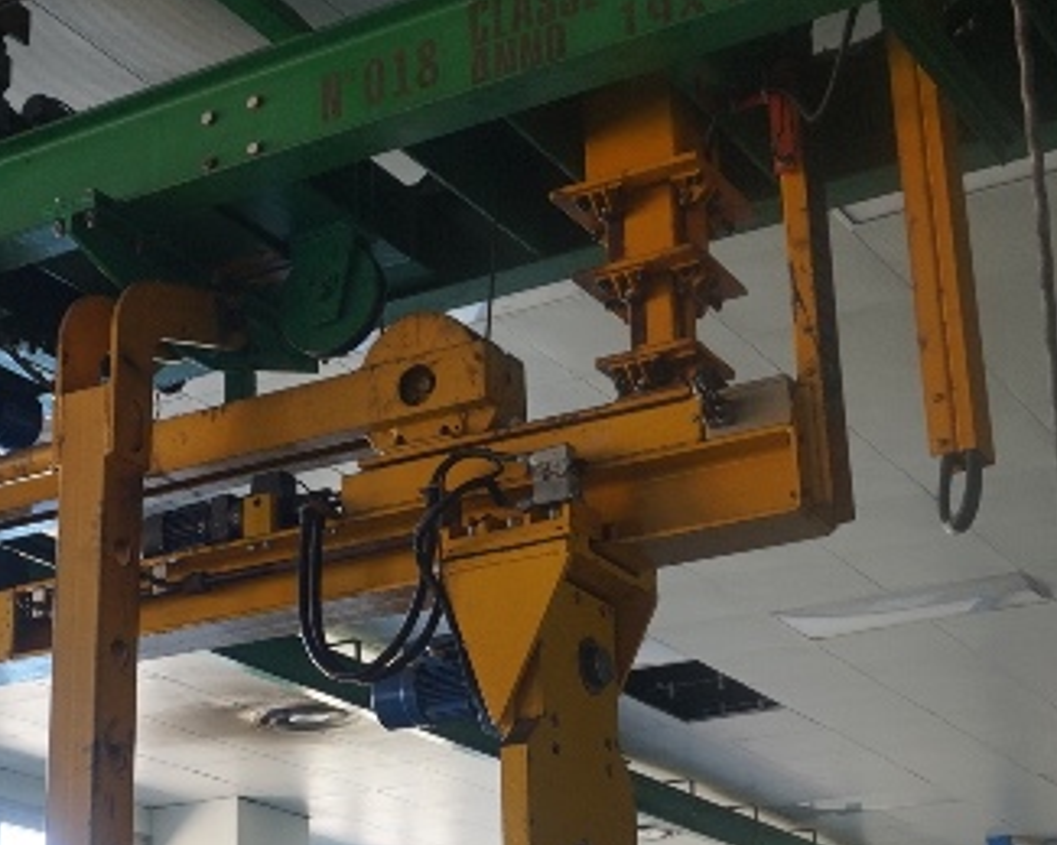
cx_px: 332
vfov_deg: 21.5
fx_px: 2221
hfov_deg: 26.6
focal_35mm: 71
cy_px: 466
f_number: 4
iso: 320
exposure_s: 1/60
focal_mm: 16
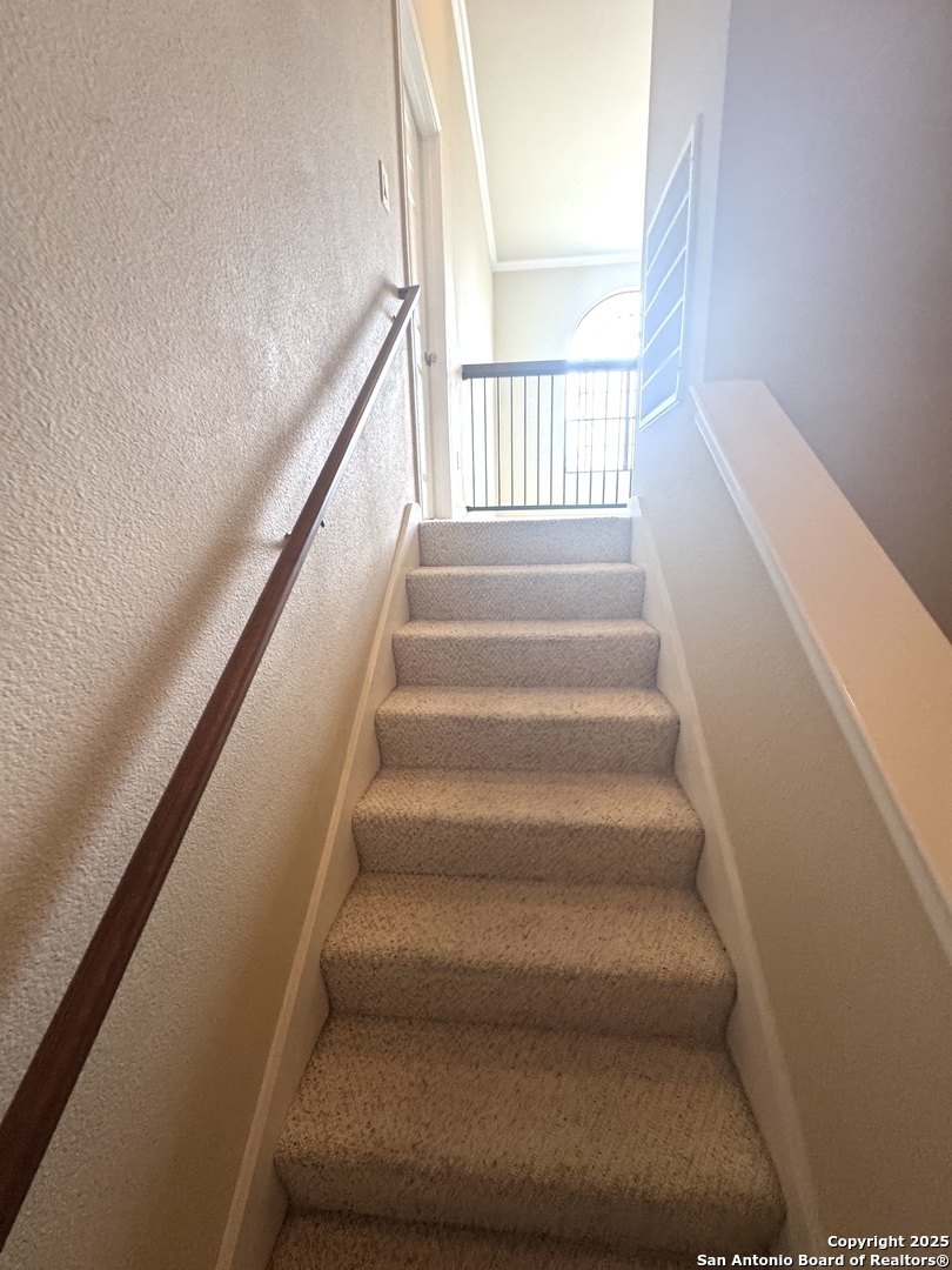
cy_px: 635
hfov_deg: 85.7
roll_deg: -2.2
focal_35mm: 14
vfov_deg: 102.1
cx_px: 476
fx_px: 513
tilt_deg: -12.1
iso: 250
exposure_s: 1/60
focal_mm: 2.22
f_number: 2.2
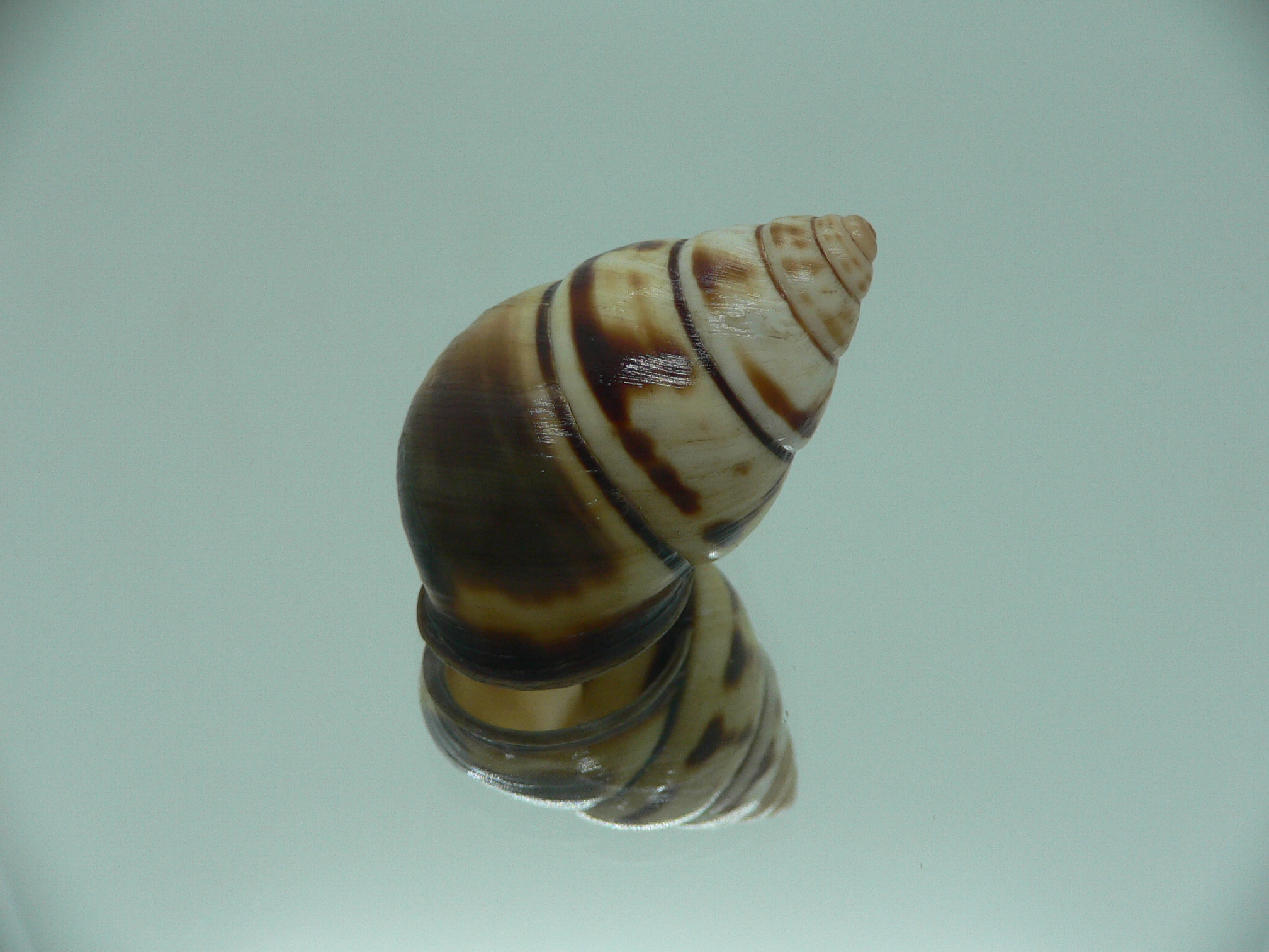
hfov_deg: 52.6
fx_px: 1283
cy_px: 476
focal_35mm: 35
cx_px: 634
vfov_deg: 40.7
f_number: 2.8
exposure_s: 1/60
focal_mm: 4.6
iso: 100
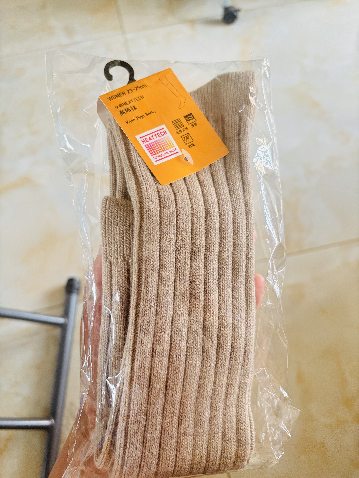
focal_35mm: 26
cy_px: 239
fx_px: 360
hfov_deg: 53.1
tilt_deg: -64.1
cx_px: 180
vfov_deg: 67.3
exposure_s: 1/60
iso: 320
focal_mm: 5.96
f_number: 1.6
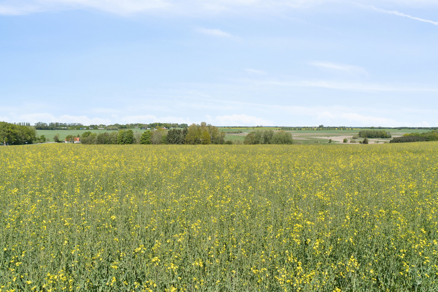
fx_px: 292
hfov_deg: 73.7
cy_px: 146
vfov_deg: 53.1
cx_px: 219
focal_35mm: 24
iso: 320
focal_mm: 16
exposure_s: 1/250
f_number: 11
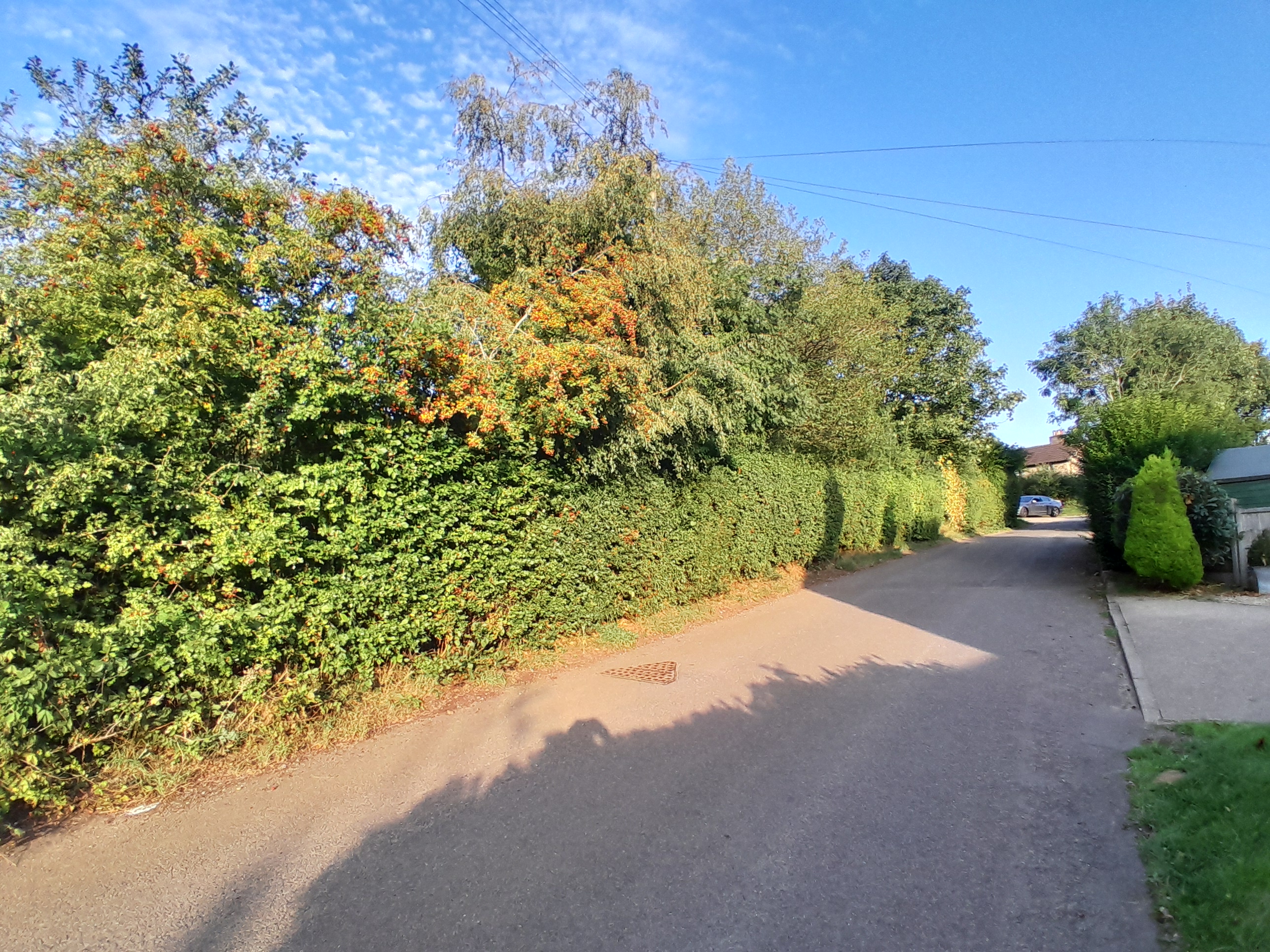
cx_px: 635
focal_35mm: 17
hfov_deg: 91.0
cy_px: 476
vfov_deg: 74.7
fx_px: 624
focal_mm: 1.46
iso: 40
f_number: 2.2
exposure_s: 1/417
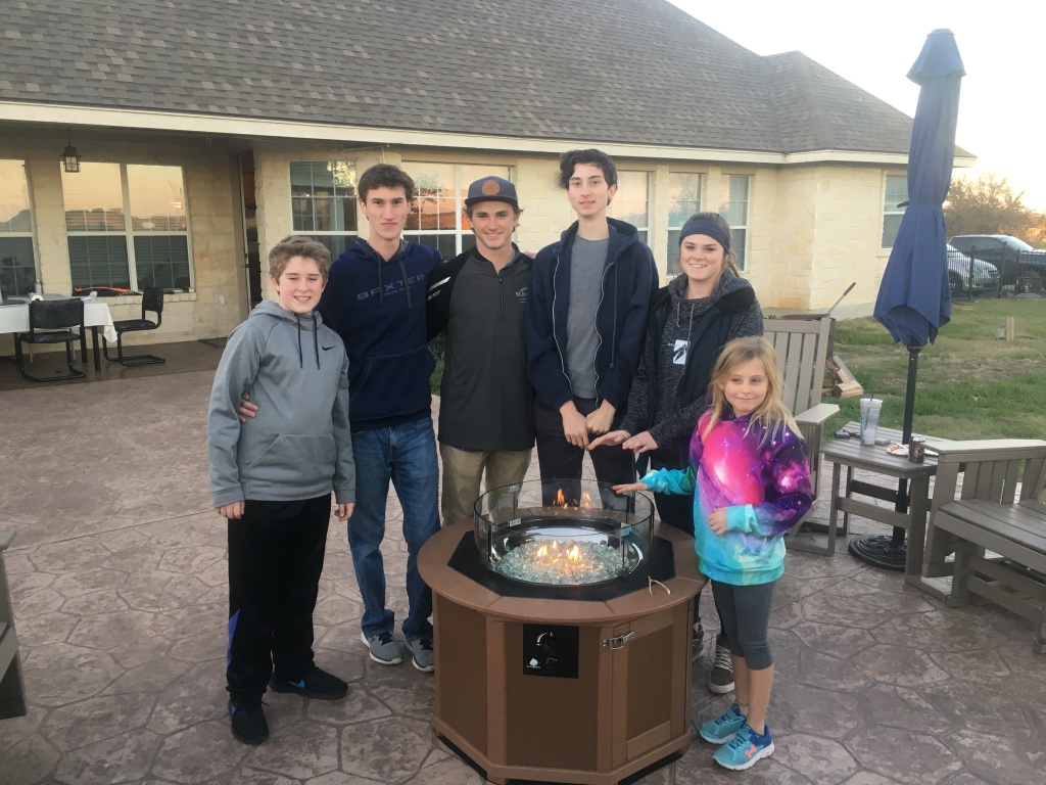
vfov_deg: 48.2
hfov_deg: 61.7
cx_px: 523
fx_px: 876
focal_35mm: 29
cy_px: 392
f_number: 2.2
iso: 25
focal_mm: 4.15
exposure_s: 1/30
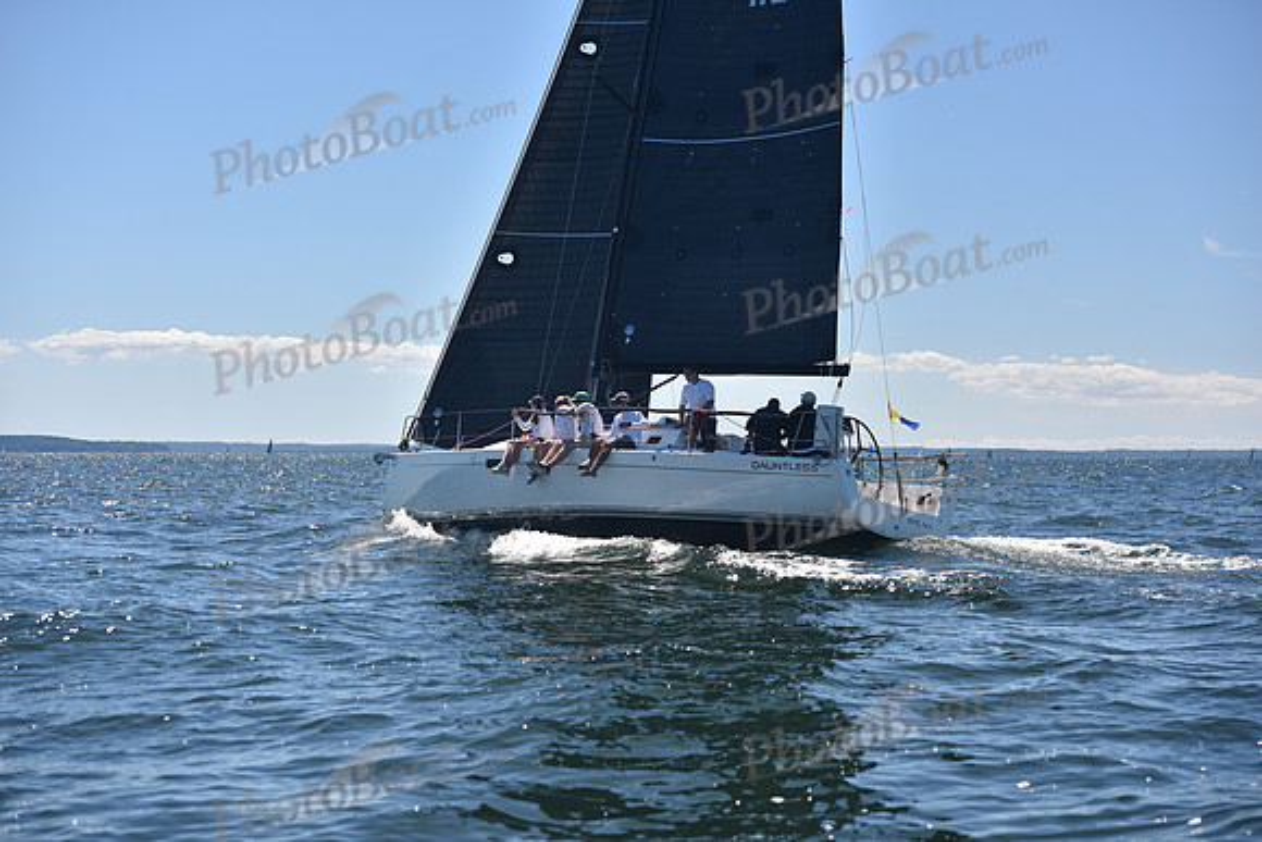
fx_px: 2454
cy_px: 421
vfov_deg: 19.5
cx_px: 631
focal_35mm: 70
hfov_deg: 28.8
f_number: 4.5
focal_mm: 70
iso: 200
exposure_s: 1/800
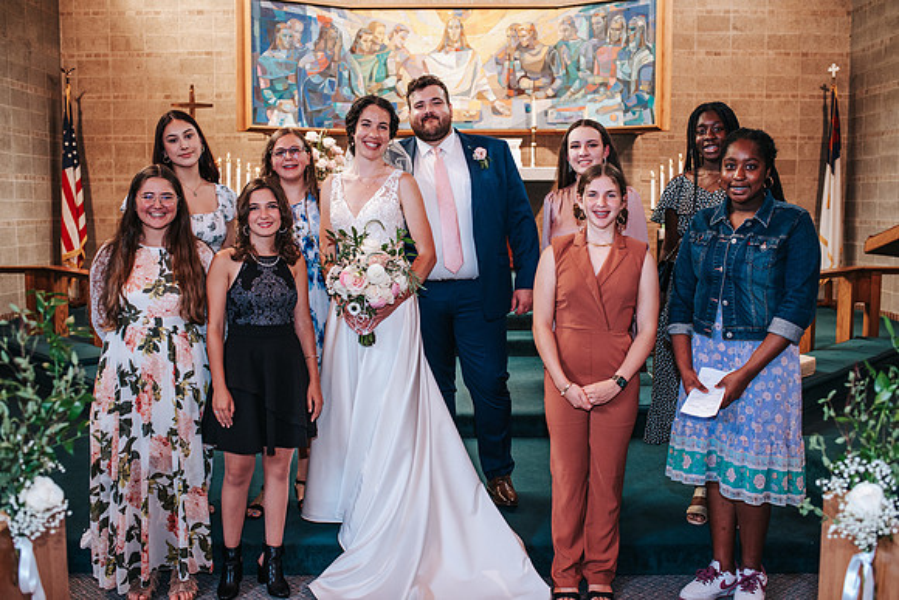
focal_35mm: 35
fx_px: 874
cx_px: 450
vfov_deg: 37.9
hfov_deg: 54.4
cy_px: 300
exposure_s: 1/125
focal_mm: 35
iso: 1000
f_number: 3.2
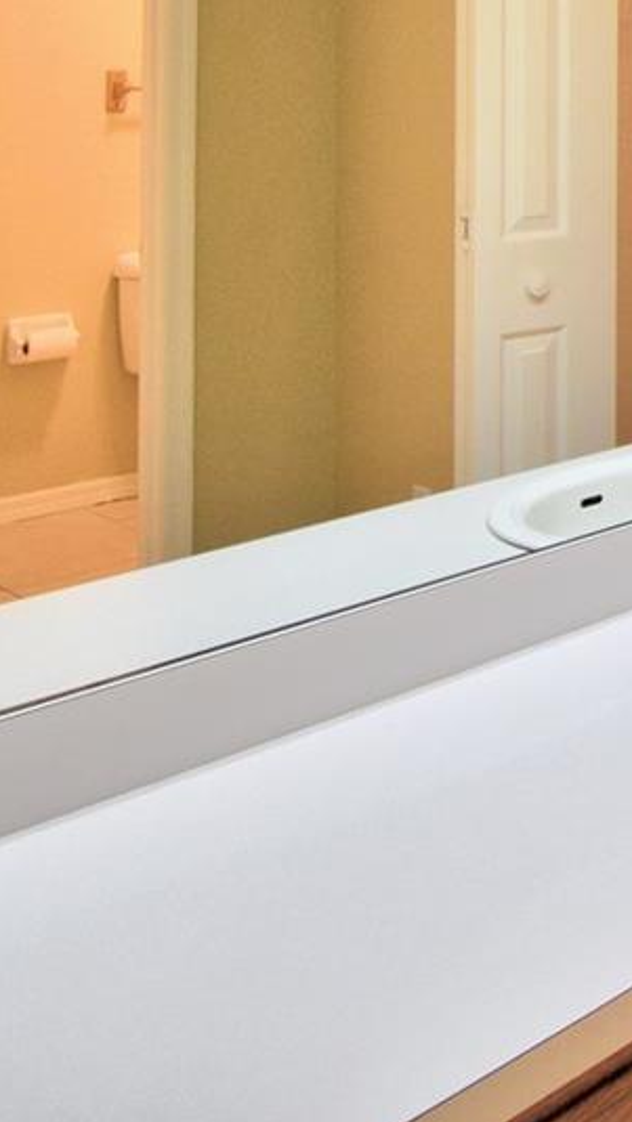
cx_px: 1138
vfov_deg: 39.4
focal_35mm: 47
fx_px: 1400
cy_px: 42
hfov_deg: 19.2
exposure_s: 1/30
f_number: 4.5
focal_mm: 10
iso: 400
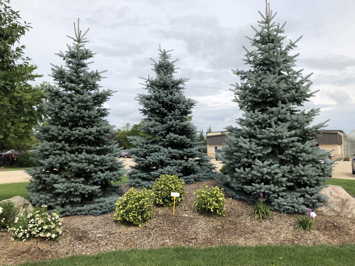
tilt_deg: +5.3
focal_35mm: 28
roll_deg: -0.1
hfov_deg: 63.4
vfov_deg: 49.7
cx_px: 178
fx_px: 287
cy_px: 133
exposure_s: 1/2315
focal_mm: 3.99
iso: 20
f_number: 1.8
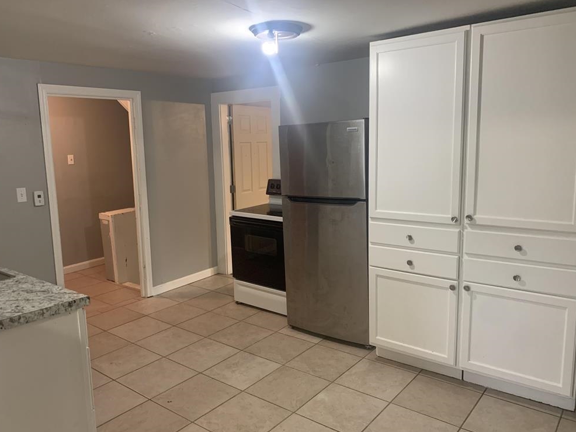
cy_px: 218
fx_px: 449
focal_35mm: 27
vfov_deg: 51.4
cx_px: 282
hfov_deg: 65.3
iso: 250
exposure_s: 1/60
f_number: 1.8
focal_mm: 4.25
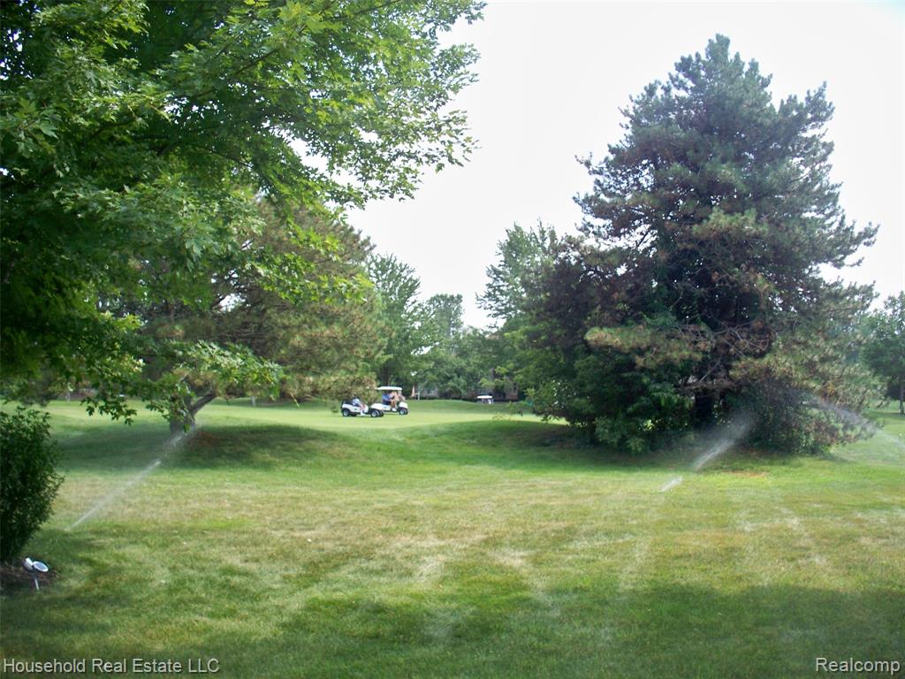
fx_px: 915
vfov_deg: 40.7
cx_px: 452
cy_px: 340
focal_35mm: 35
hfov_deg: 52.6
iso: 80
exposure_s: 1/400
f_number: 2.8
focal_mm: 7.54
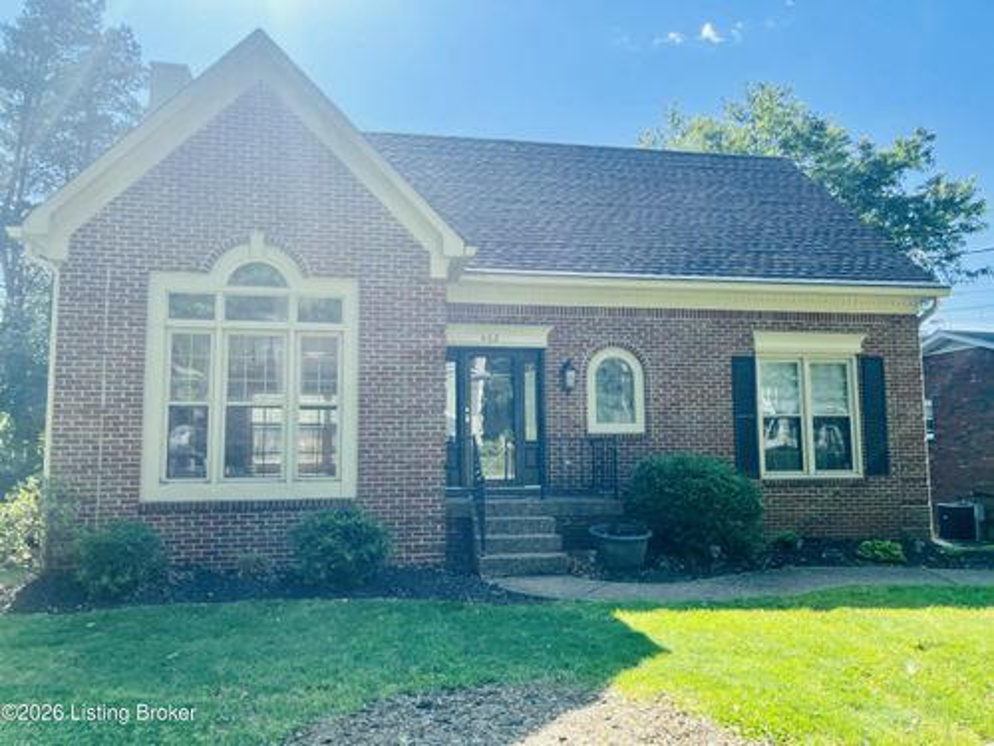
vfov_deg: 53.1
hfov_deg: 67.3
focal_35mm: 26
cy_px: 373
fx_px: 747
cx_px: 497
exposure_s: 1/1175
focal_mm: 5.1
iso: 50
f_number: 1.6
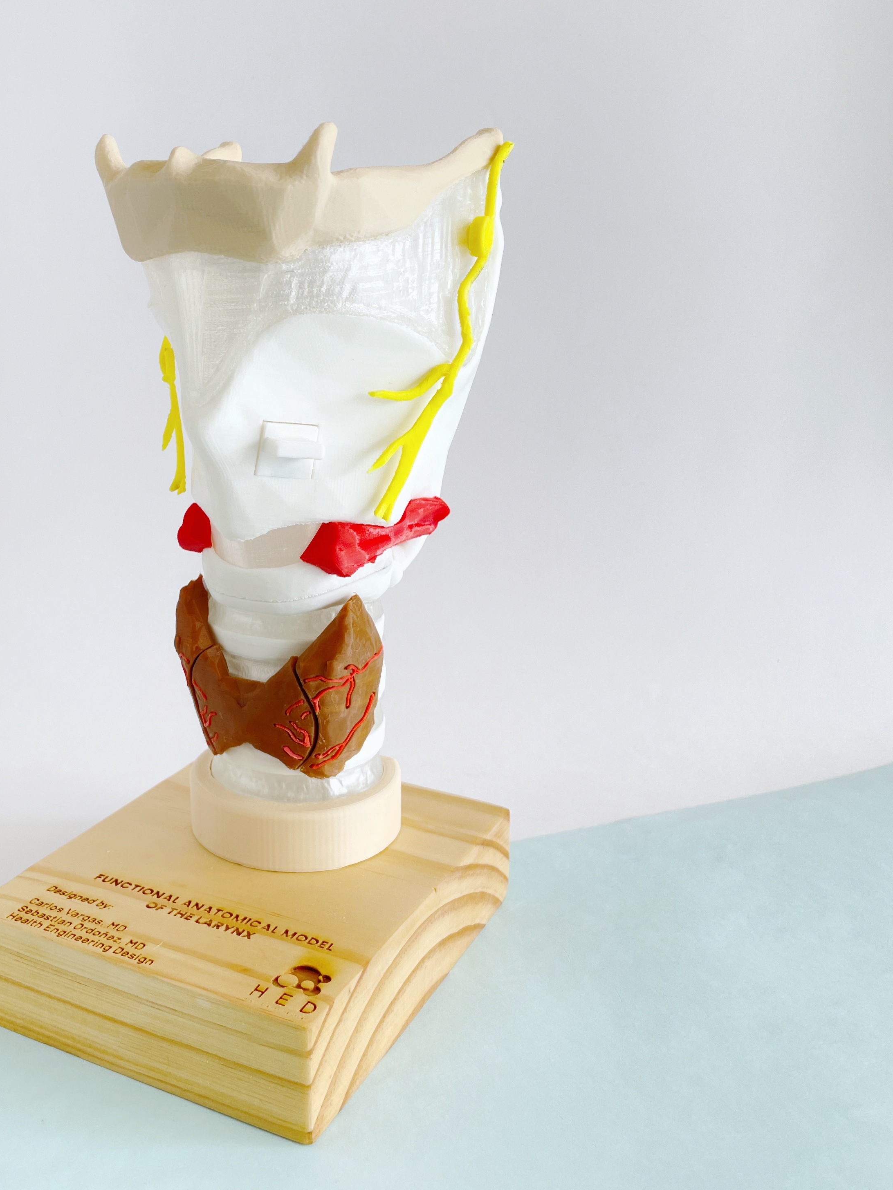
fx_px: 1238
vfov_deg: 51.2
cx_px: 296
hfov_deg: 39.2
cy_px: 519
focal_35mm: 36
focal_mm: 4.2
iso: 40
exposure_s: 1/121
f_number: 1.6
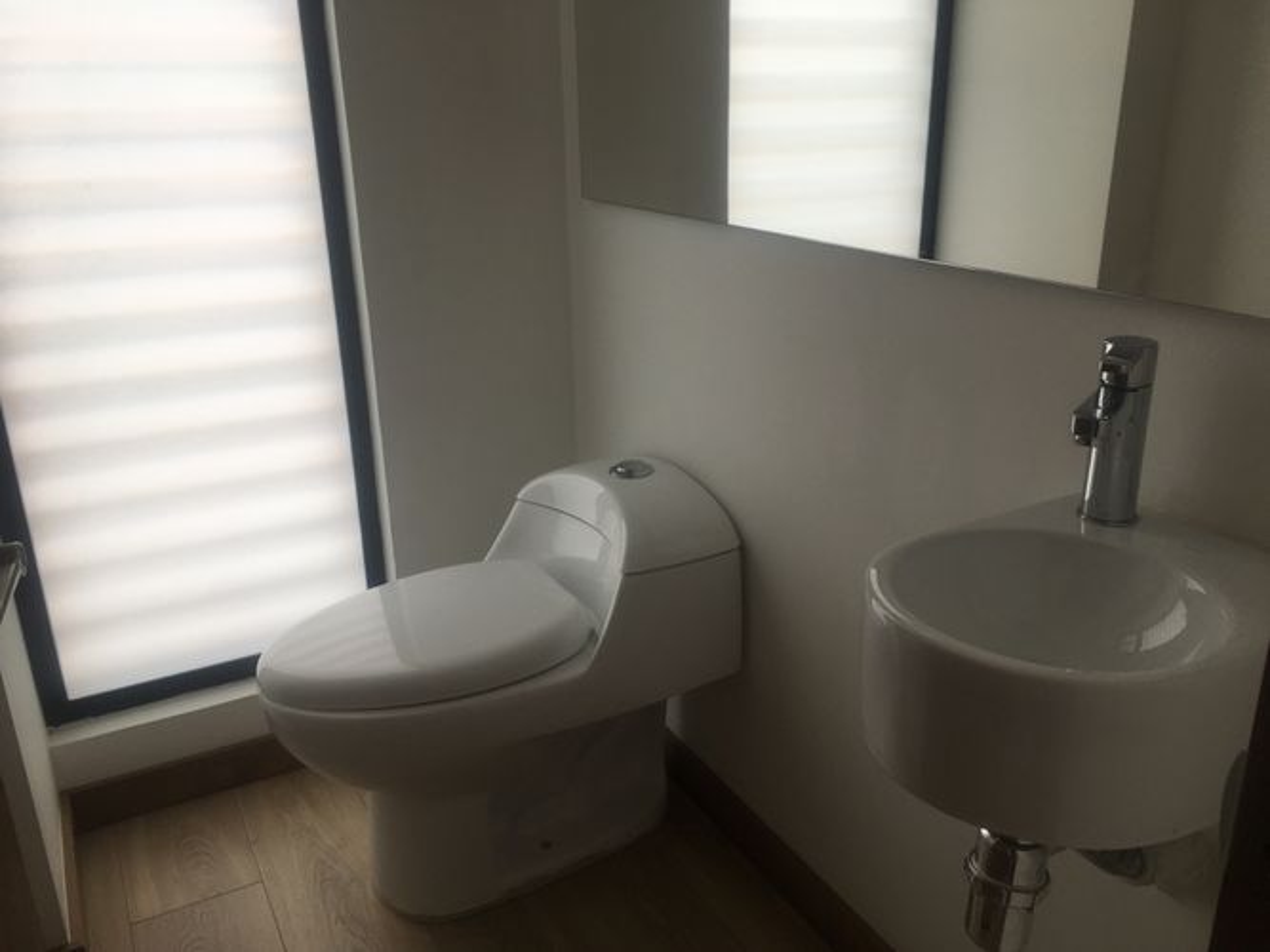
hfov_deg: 61.7
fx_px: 1064
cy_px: 476
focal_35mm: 29
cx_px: 635
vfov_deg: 48.2
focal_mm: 4.15
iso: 25
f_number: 2.2
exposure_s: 1/120
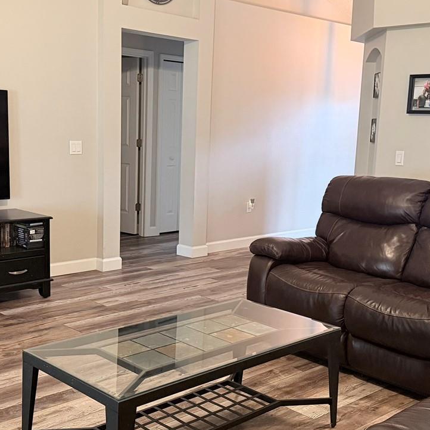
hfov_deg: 36.1
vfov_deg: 36.1
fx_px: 661
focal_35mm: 47
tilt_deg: -9.6
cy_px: 219
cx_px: 214
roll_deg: -0.4
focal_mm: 6.76
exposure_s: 1/40
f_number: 1.78
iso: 640
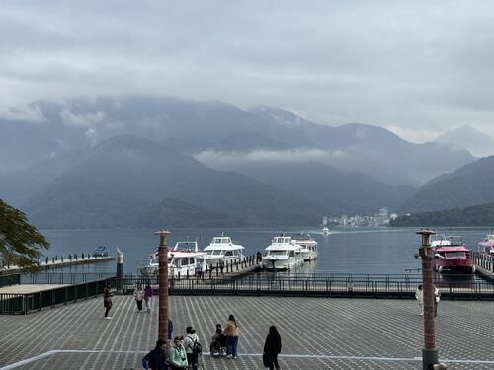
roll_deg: +0.3
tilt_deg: +3.0
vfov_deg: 30.3
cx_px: 247
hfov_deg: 39.7
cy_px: 185
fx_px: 685
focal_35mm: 48
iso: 64
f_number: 1.78
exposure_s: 1/1637
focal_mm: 6.76
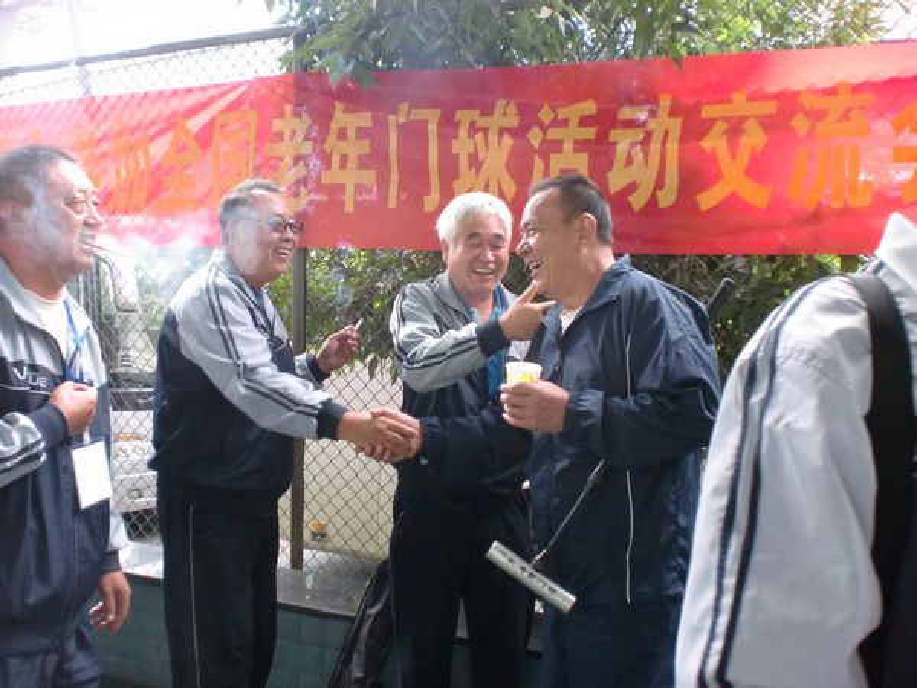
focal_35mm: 35
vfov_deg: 40.7
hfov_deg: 52.6
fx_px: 927
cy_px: 344
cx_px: 458
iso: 320
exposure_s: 1/60
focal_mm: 6.3
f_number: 3.1
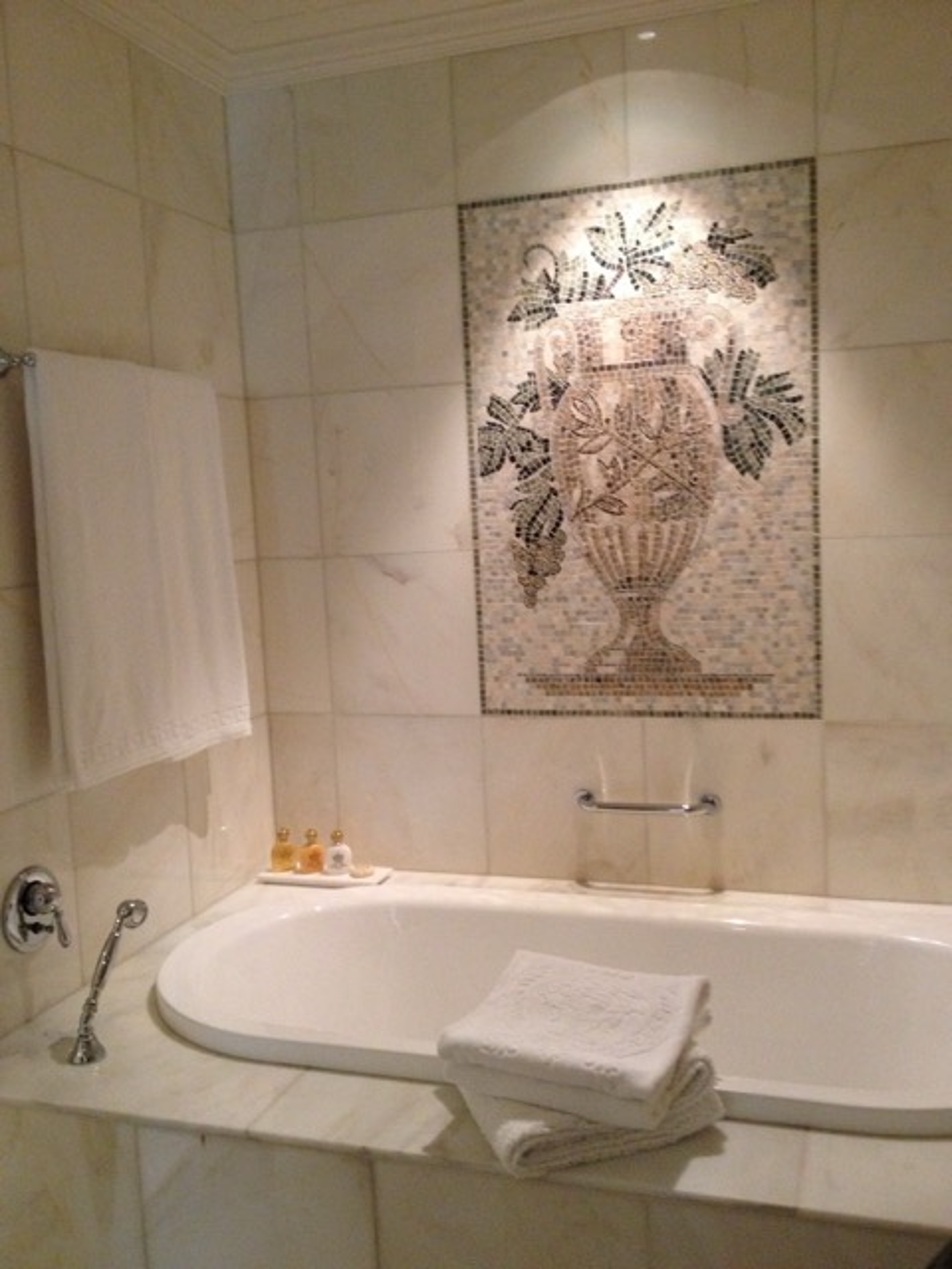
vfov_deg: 52.6
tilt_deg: -9.9
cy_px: 634
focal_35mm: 35
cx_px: 476
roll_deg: +3.4
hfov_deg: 40.7
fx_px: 1283
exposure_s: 1/20
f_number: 2.4
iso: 250
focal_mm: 4.28
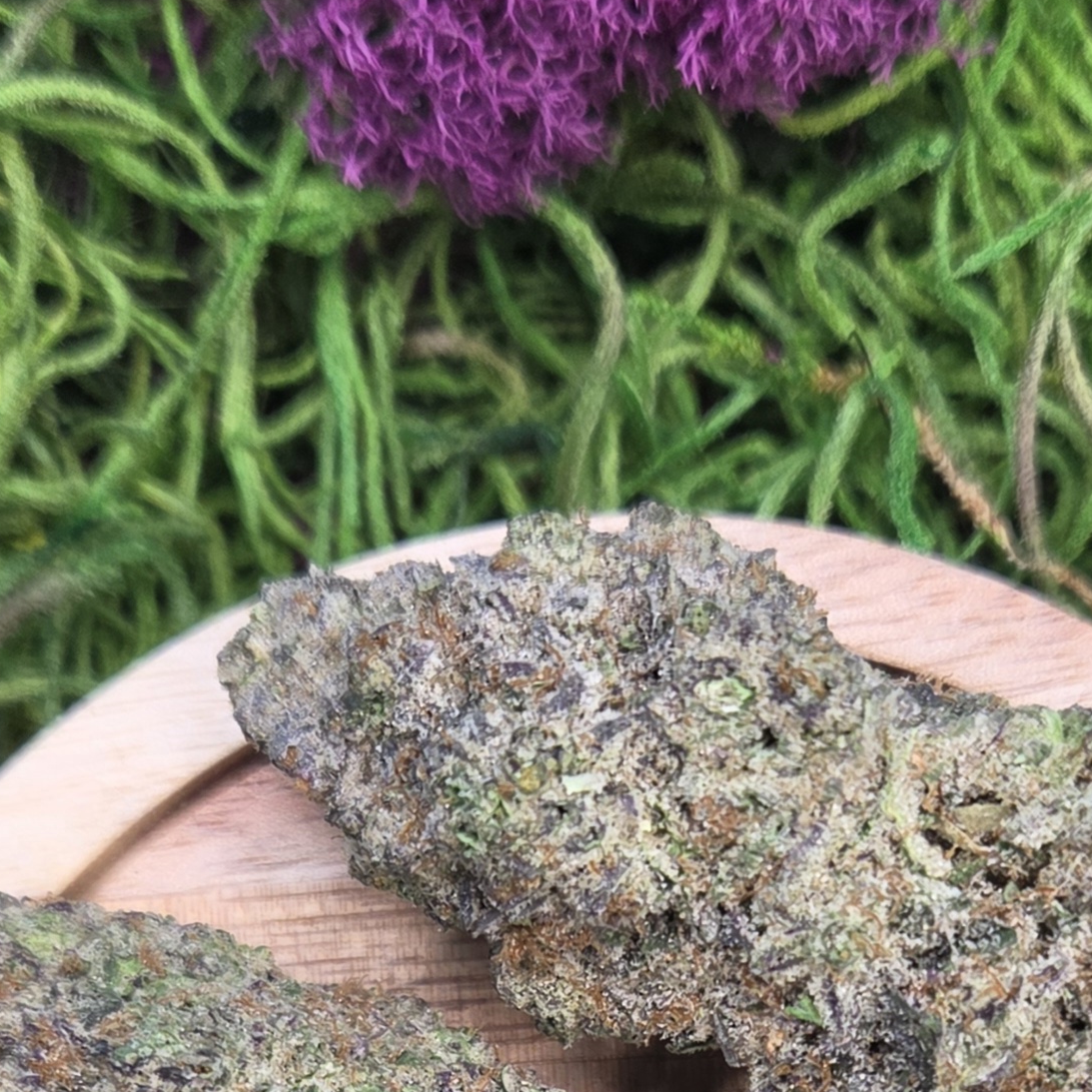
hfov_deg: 26.5
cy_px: 1438
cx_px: 567
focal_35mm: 65
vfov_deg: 23.3
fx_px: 2320
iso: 100
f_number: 1.8
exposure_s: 1/120
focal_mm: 5.4
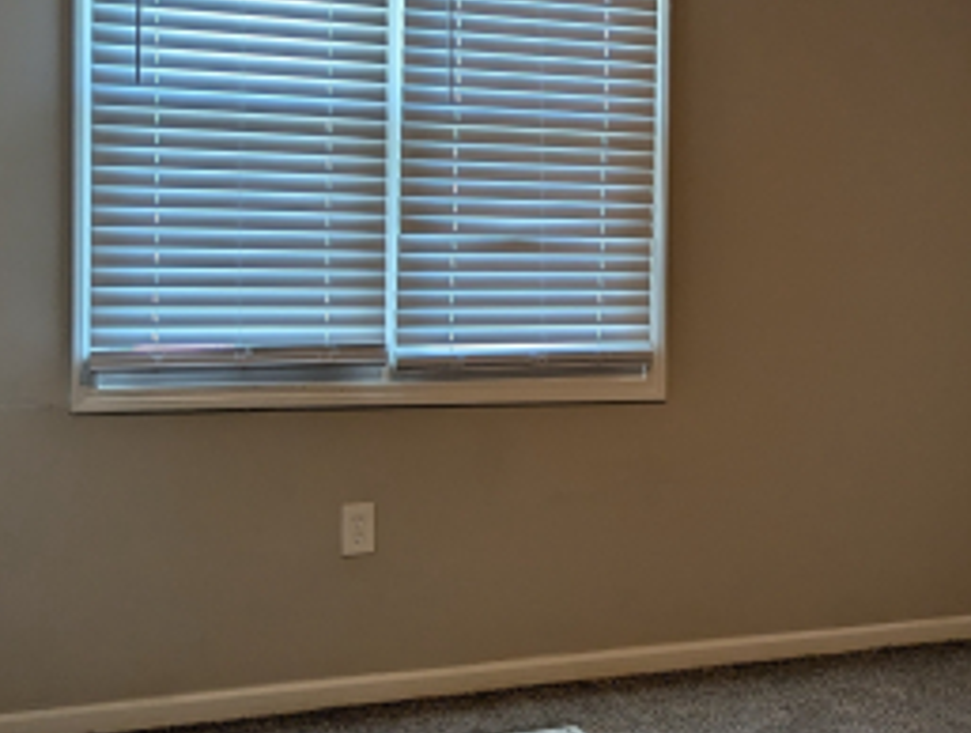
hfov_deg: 30.4
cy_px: 306
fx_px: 1743
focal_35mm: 62
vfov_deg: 23.7
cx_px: 775
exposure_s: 1/60
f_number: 1.85
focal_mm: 6.81
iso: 98
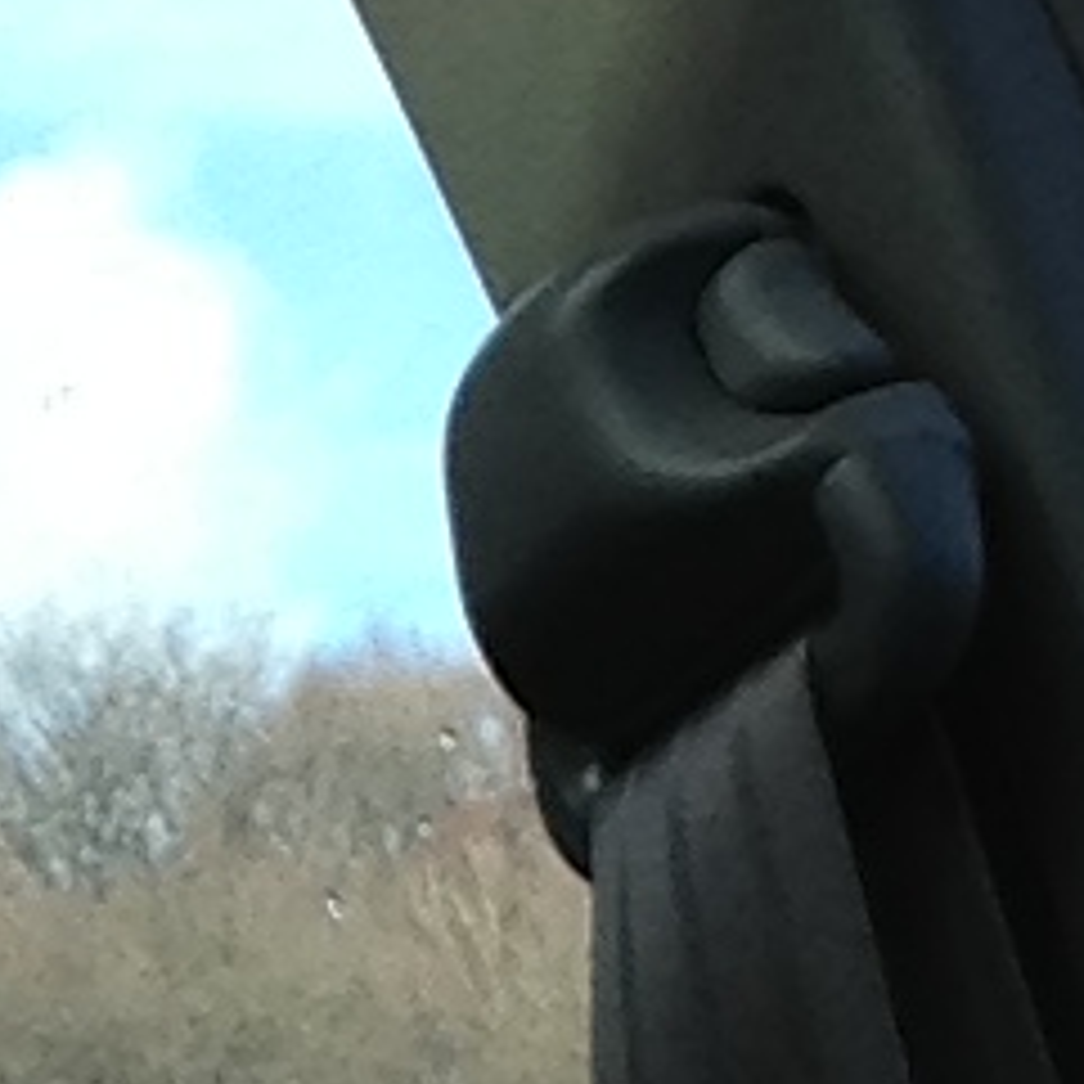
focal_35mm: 164
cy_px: 1606
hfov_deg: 10.2
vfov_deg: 10.3
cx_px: -630
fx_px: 5810
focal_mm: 2.18
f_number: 2.4
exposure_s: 1/312
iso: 32
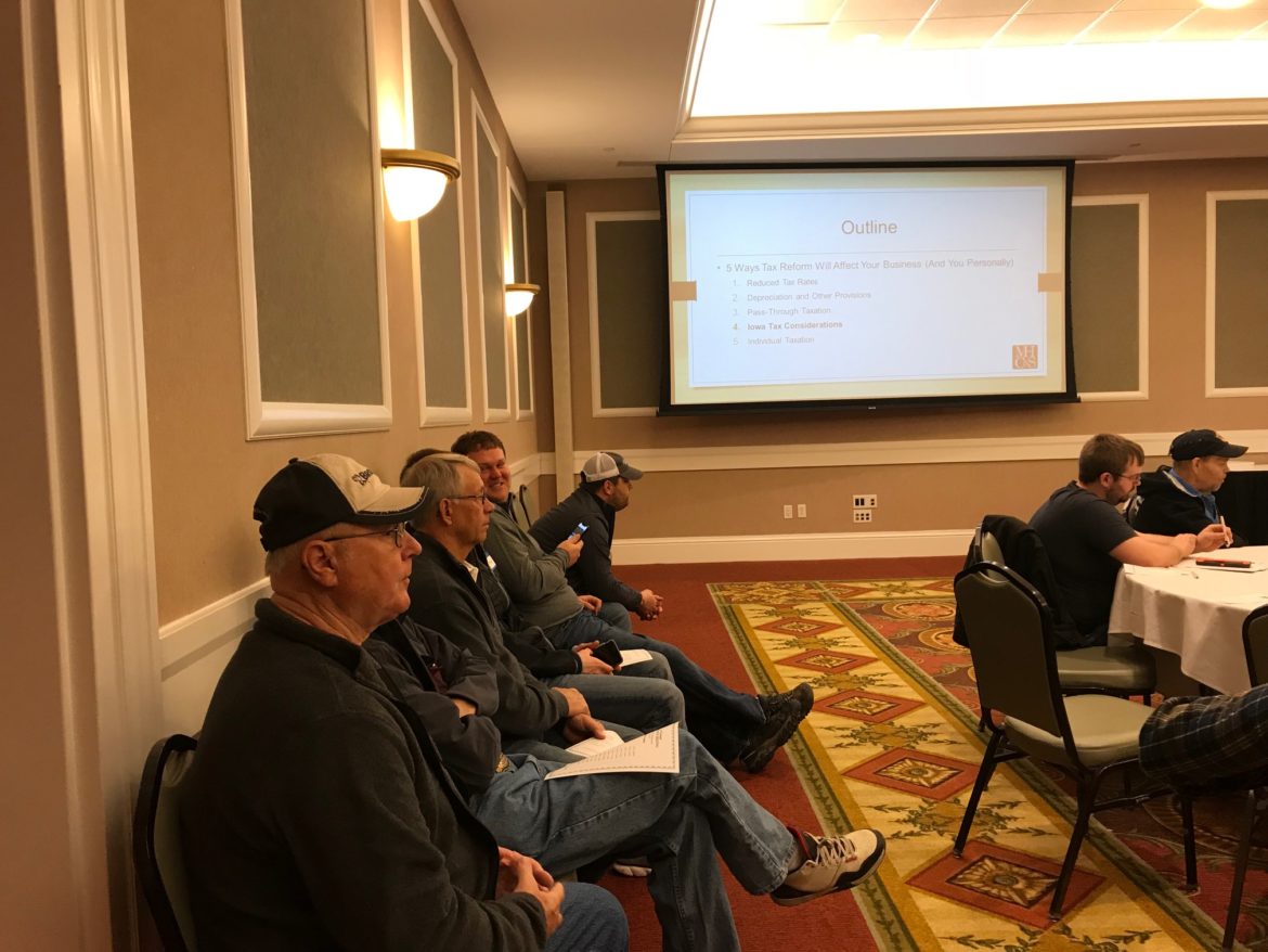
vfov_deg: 49.8
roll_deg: +1.8
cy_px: 476
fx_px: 1026
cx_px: 634
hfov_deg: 63.4
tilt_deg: -2.7
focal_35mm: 28
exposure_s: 1/20
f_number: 1.8
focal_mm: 3.99
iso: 40
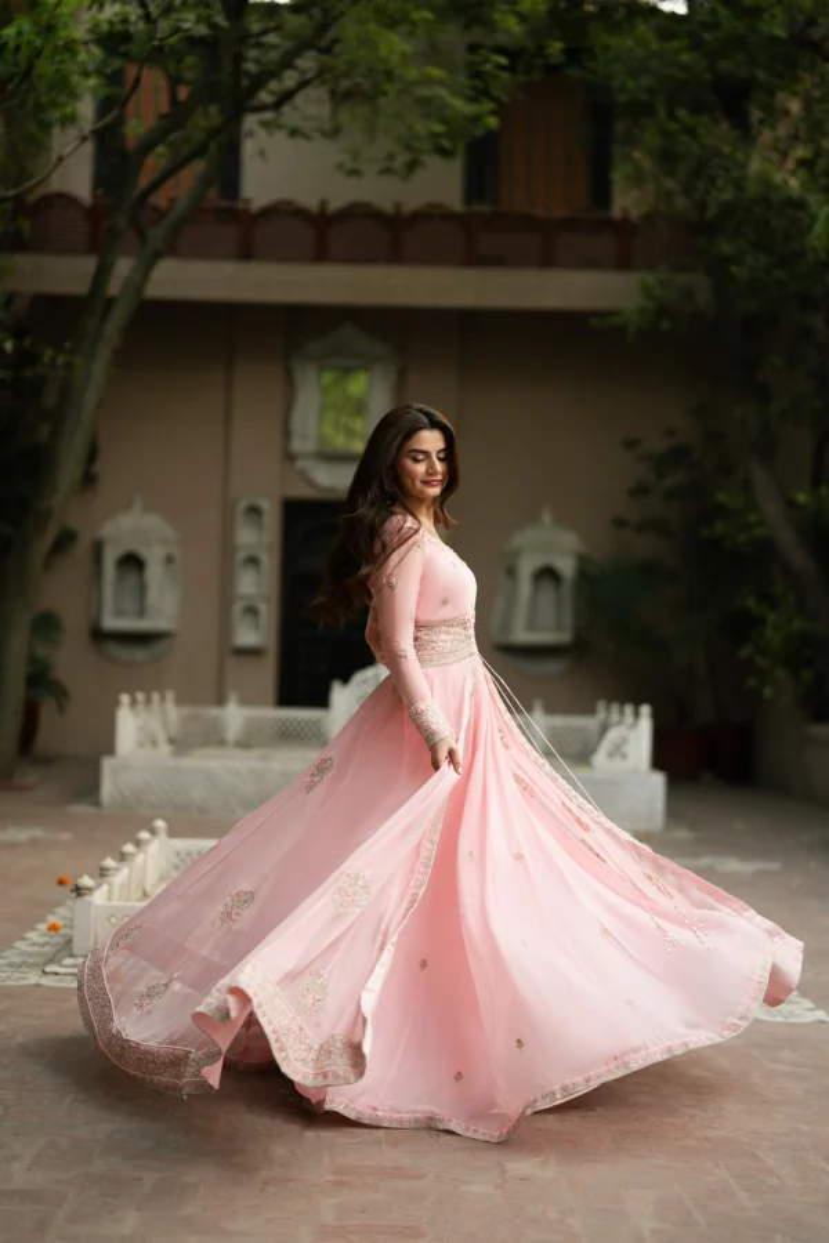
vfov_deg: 39.6
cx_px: 414
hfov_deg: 27.0
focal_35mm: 50
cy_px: 622
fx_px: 1727
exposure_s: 1/800
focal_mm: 50
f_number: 1.4
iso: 500
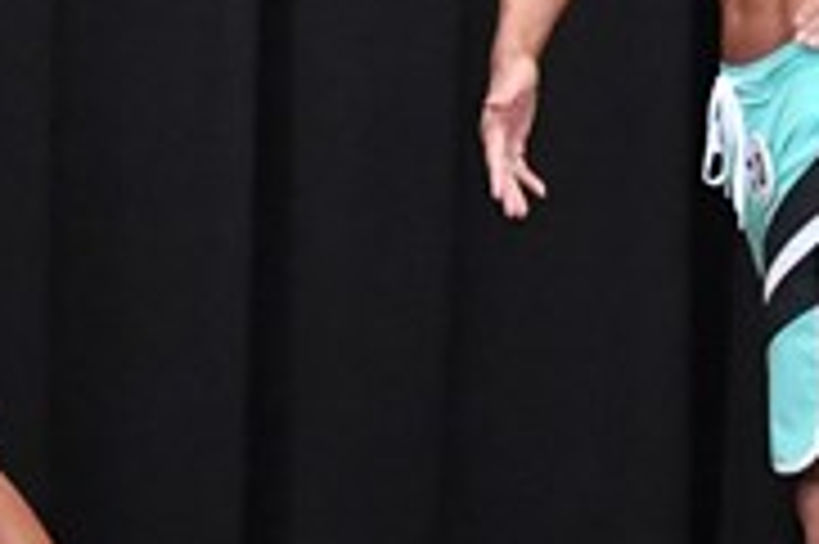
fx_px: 19570
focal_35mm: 861
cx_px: -151
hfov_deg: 2.4
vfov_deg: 1.6
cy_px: 121
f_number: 5.6
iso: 8000
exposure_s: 1/400
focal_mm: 135
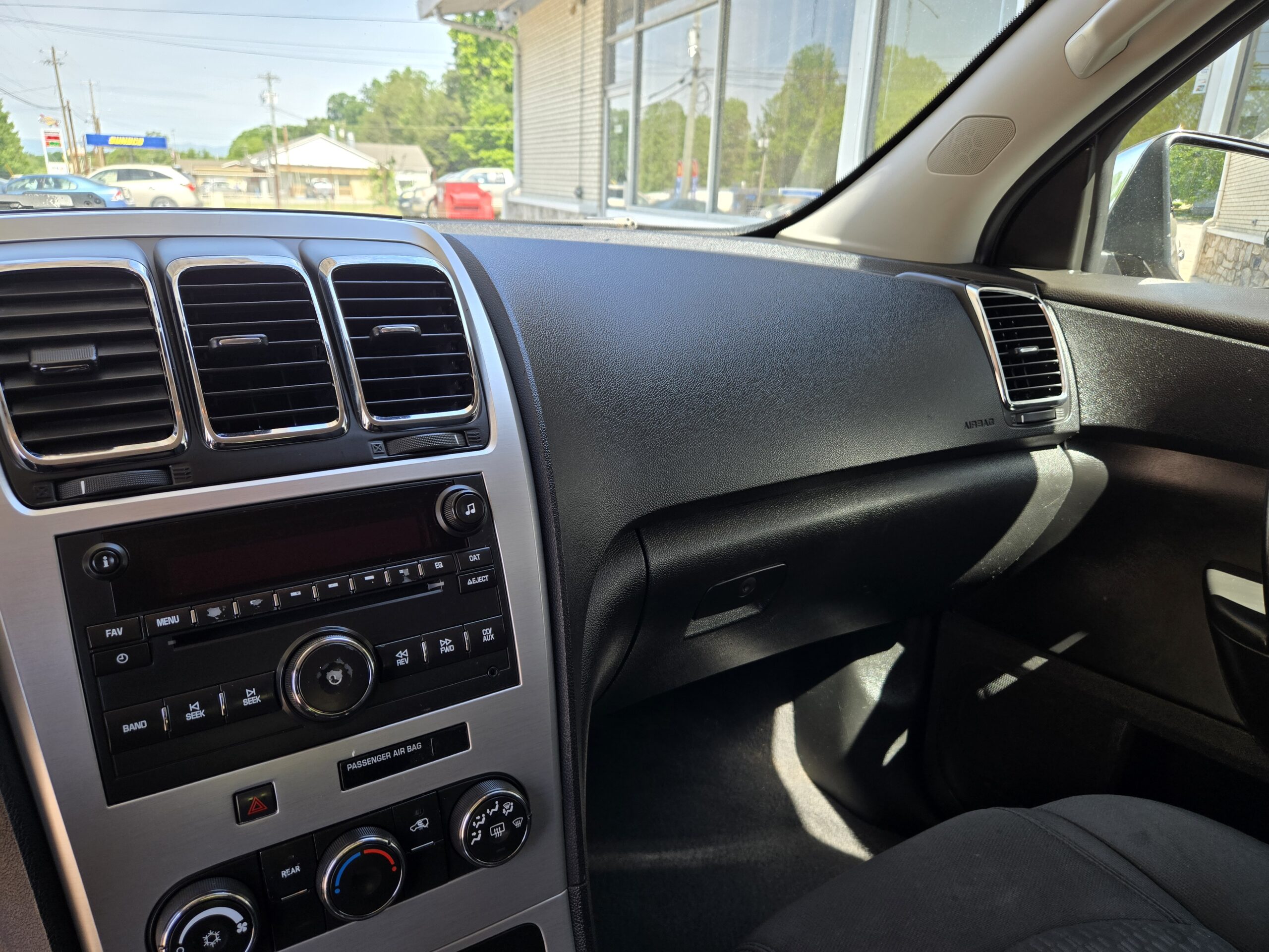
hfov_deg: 73.9
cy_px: 476
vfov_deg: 58.9
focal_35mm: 23
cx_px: 634
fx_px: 843
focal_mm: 5.4
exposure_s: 1/180
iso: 40
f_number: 1.8
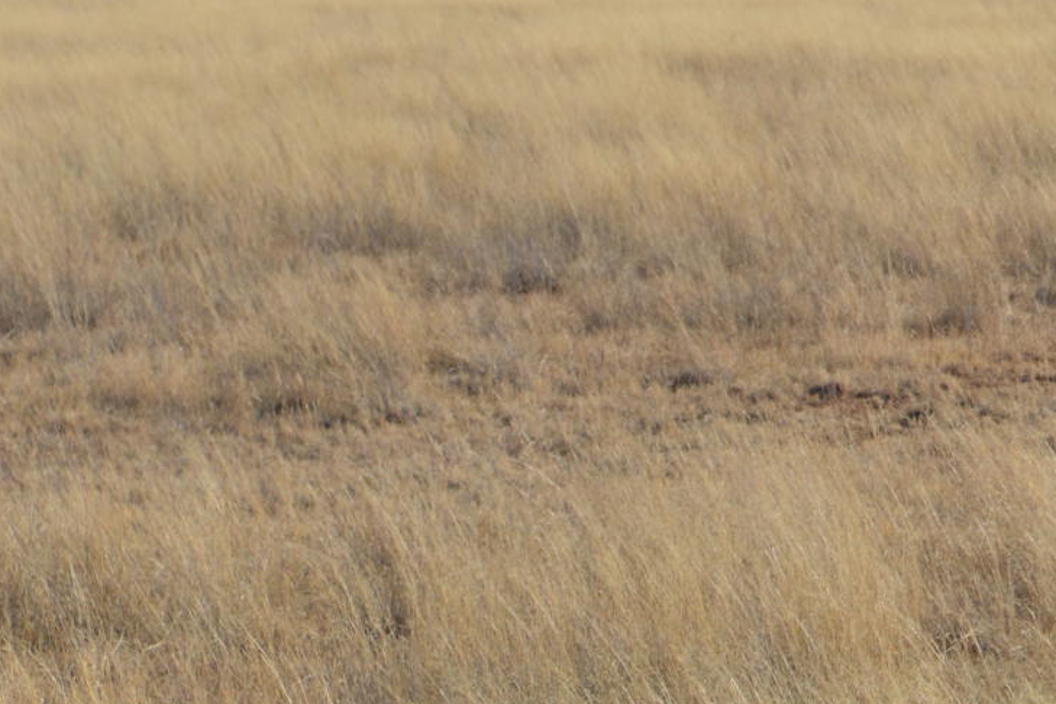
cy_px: -100
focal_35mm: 350
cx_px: 1971
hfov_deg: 5.8
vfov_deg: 3.9
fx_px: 10266
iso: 200
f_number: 7.1
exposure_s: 1/800
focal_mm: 85
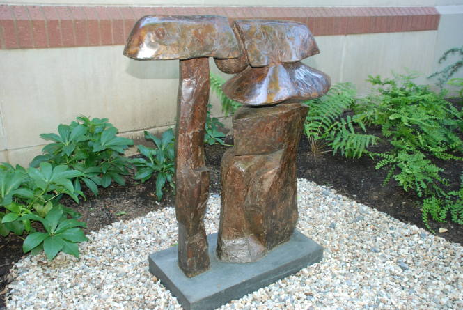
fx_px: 425
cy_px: 155
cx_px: 232
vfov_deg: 40.1
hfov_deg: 57.2
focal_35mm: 33
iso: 640
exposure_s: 1/60
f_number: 4.5
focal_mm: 22
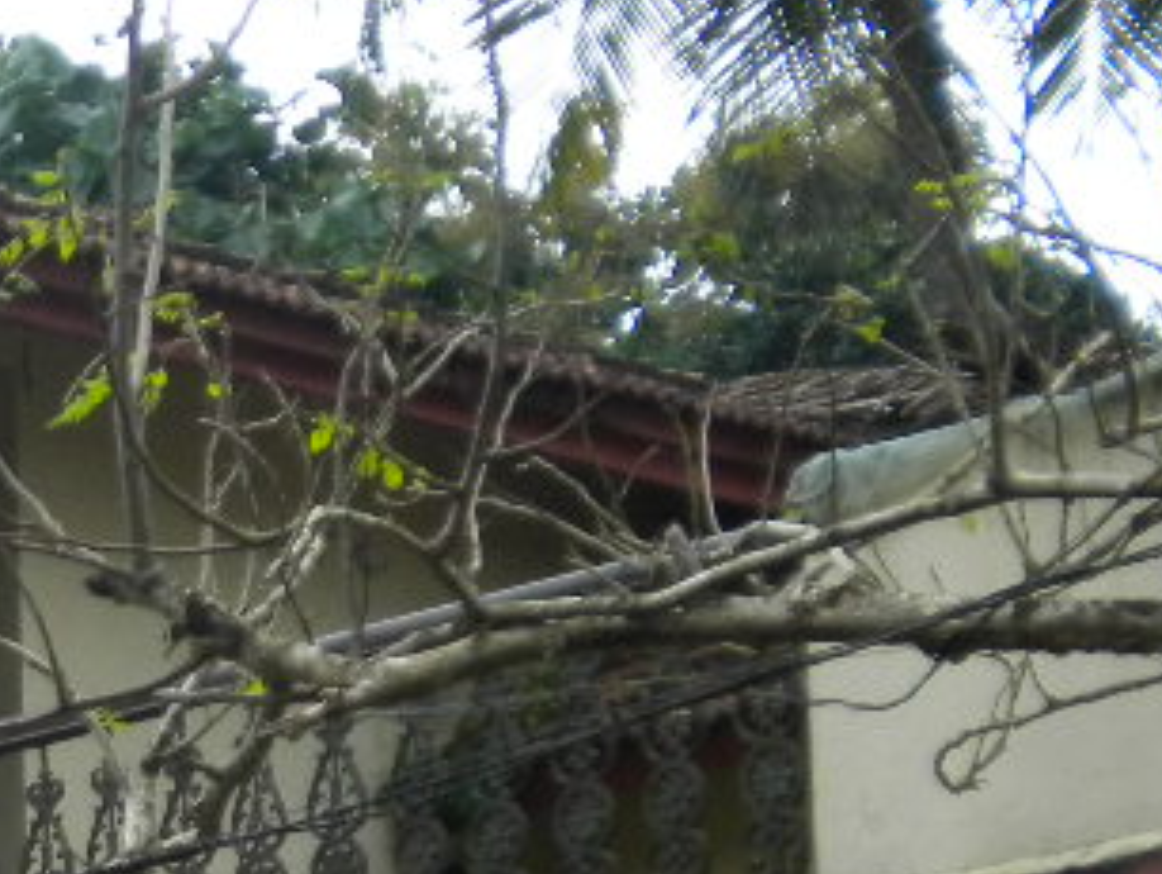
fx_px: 5845
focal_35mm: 174
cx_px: -372
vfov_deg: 8.4
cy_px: 1132
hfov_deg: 11.1
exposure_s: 1/500
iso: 212
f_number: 3.9
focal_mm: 9.3
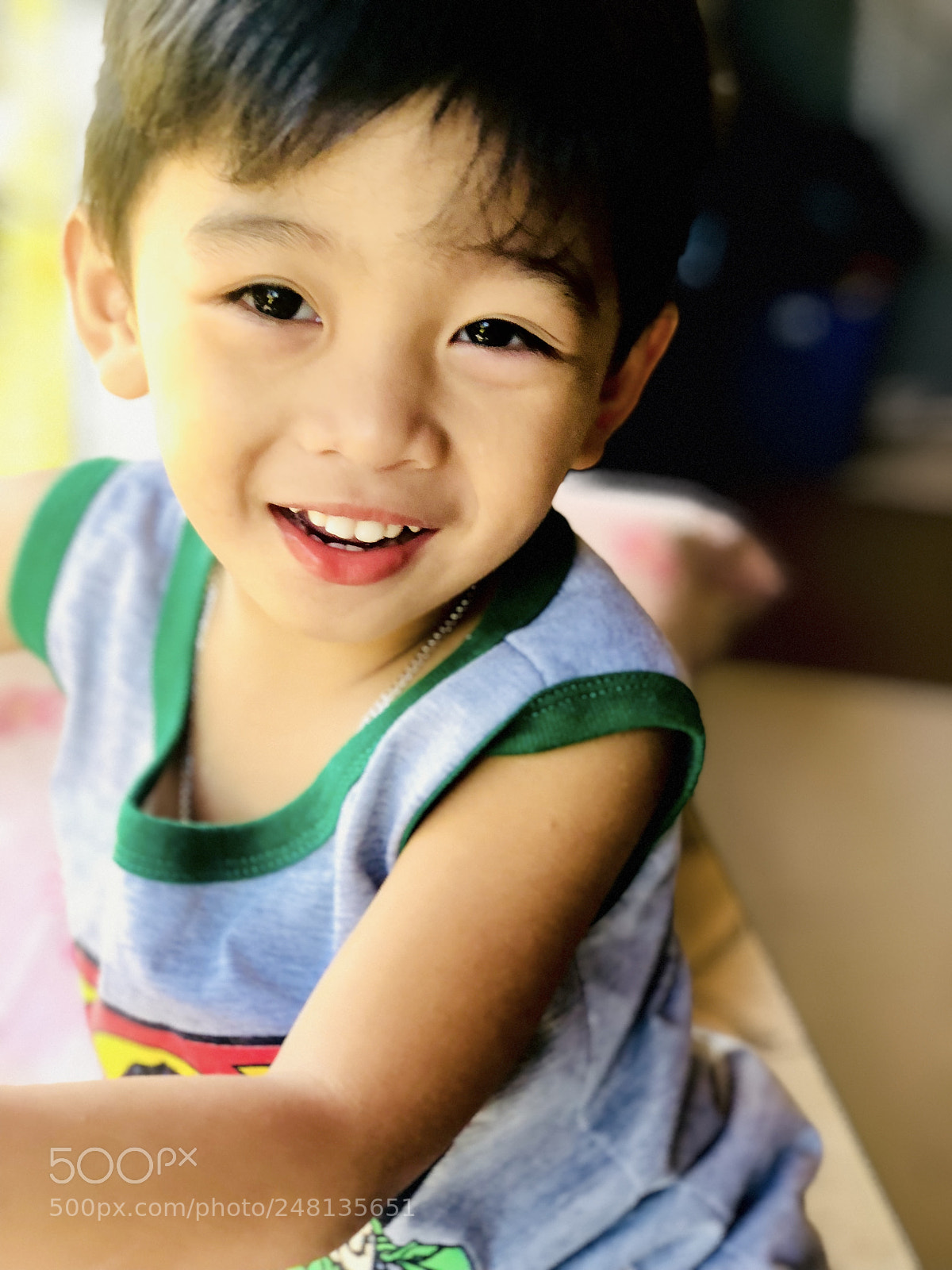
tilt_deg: -30.4
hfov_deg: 25.7
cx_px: 476
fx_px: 2090
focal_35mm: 57
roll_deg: +0.4
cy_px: 635
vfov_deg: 33.8
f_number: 2.8
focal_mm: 6.6
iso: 200
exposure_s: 1/60
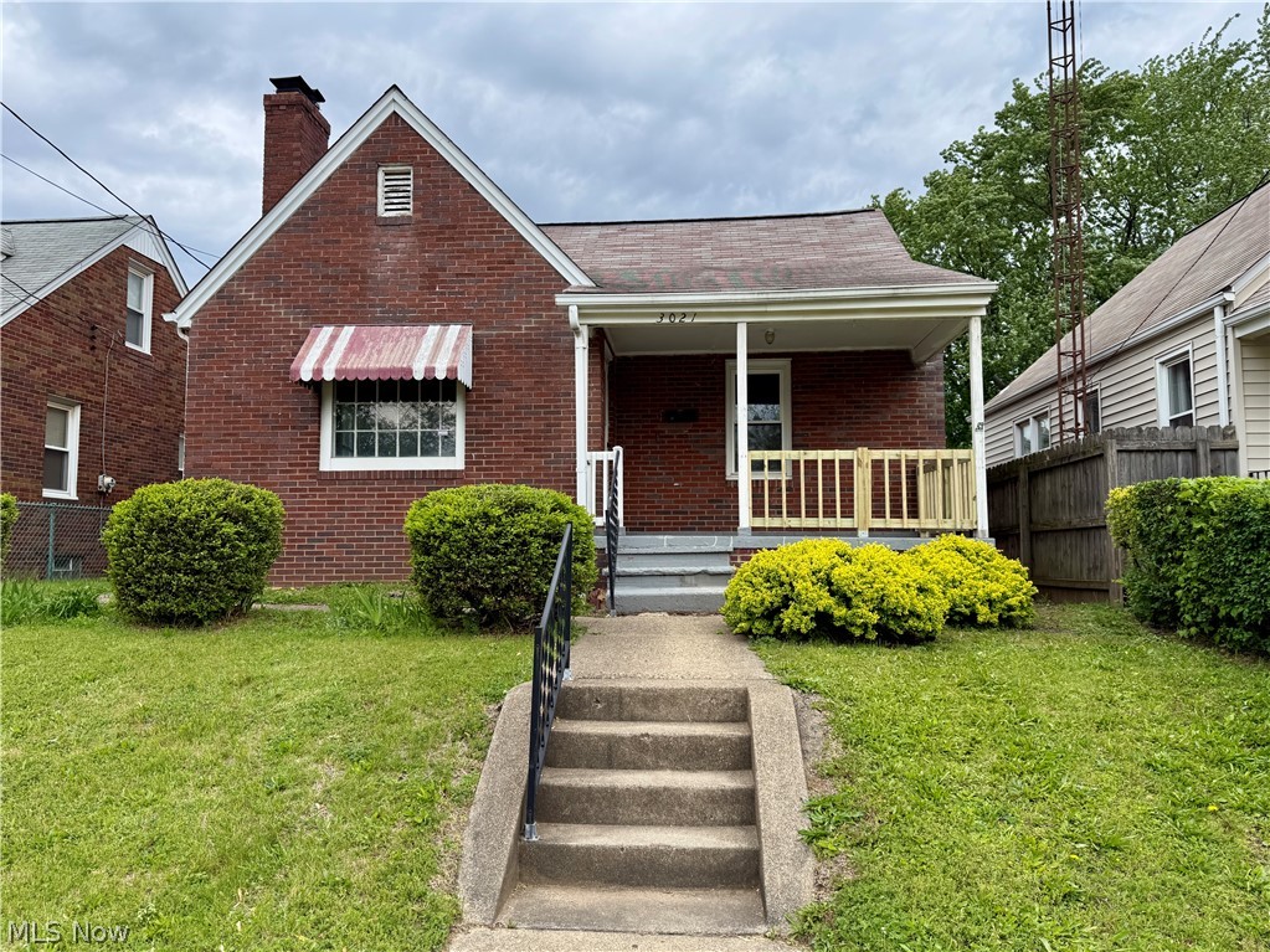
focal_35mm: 24
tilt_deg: +4.8
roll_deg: +1.1
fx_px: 880
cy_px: 476
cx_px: 635
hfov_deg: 71.6
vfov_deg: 56.8
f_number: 1.78
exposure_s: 1/2801
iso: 80
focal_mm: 6.76
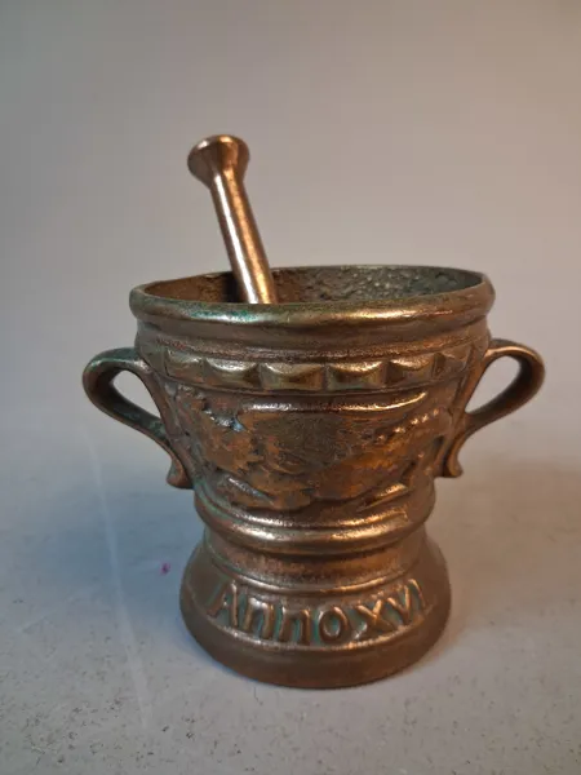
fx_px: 604
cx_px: 290
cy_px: 388
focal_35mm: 27
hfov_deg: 51.4
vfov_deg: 65.3
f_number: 1.8
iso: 400
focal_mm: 4
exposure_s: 1/50
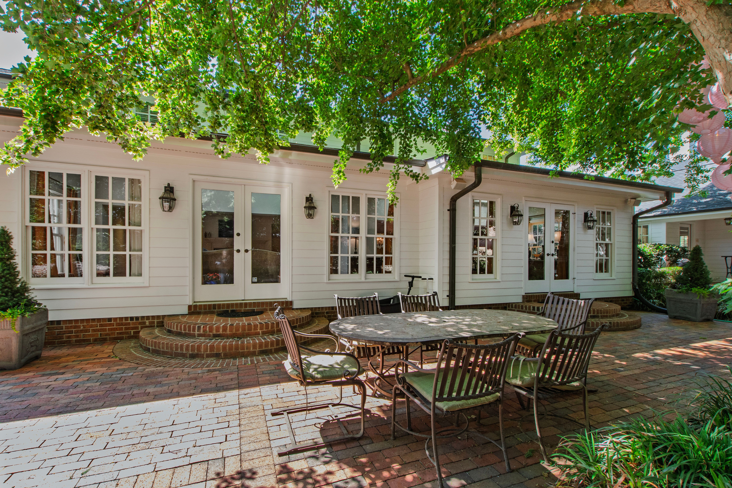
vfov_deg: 77.3
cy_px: 244
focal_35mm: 15
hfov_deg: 100.4
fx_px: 305
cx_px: 366
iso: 320
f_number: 8
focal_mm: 10
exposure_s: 1/50
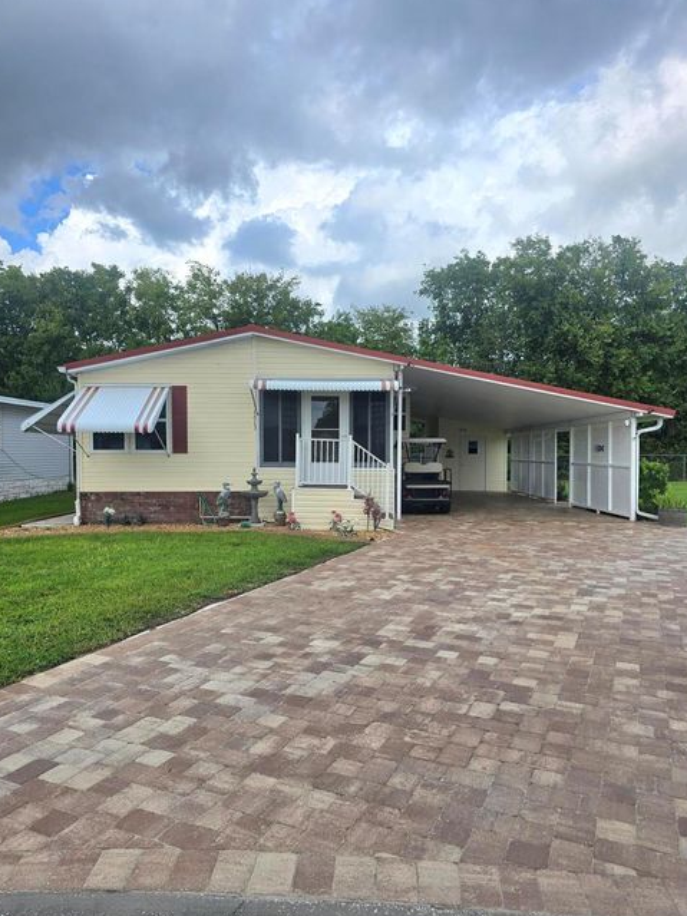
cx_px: 349
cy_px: 471
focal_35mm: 24
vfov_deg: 71.6
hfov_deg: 56.8
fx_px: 635
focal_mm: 6.3
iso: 12
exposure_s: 1/833
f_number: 1.7
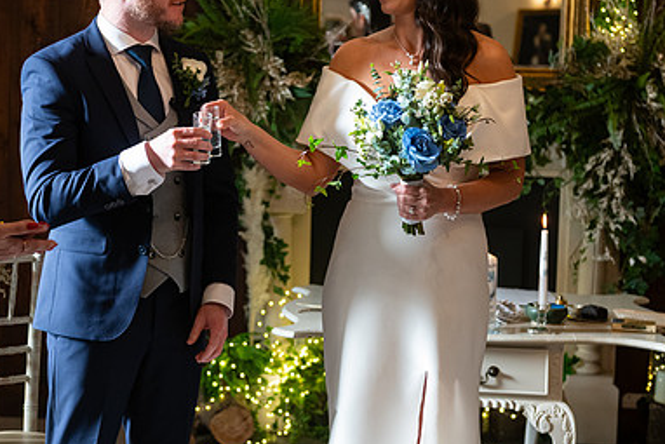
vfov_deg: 16.1
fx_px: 1571
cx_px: 273
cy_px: 177
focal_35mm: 85
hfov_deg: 23.9
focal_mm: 56
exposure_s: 1/160
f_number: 3.5
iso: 800
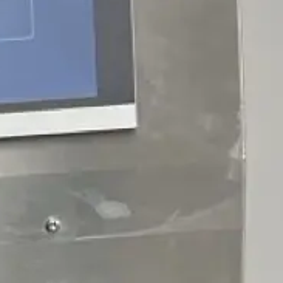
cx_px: -237
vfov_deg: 10.5
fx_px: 1489
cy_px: 419
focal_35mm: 161
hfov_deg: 10.2
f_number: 1.5
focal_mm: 5.7
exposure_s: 1/120
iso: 80
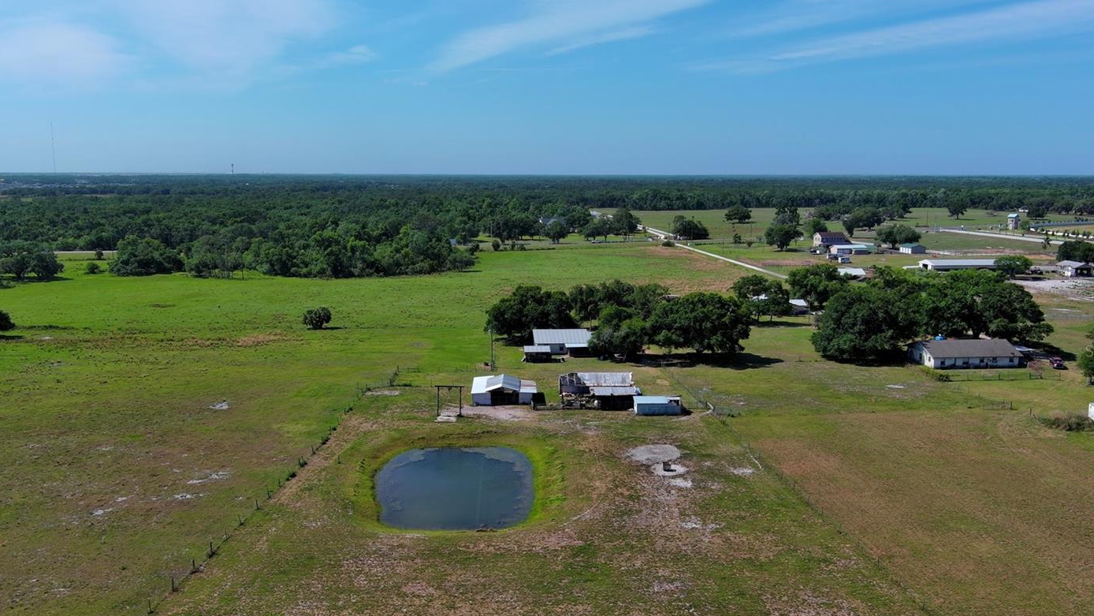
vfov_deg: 33.7
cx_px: 525
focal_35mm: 35
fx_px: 1015
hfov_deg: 56.6
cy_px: 351
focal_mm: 10.57
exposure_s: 1/320
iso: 100
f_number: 9
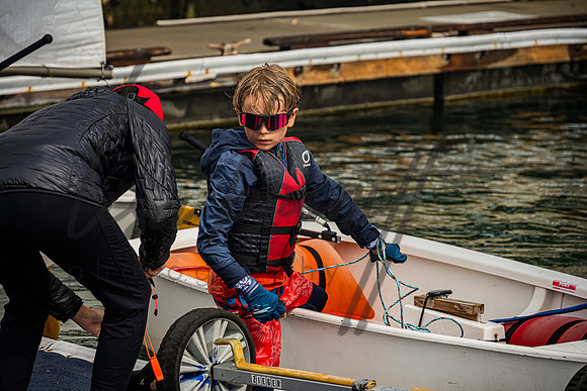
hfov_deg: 11.7
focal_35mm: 175
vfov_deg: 7.9
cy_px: 196
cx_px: 294
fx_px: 2854
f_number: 6.3
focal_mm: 175
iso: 200
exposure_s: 1/1600
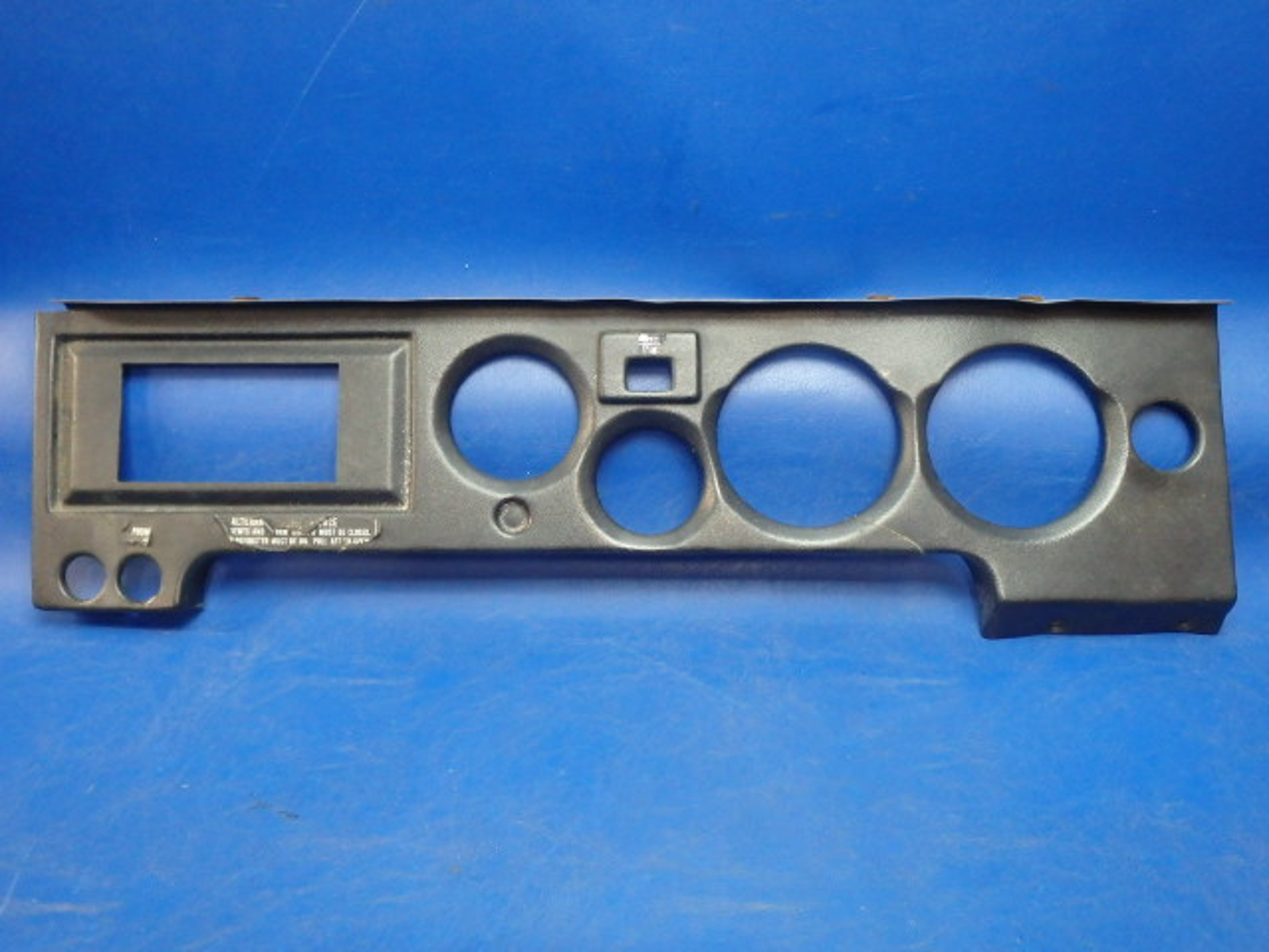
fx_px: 1026
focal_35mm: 28
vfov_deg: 49.7
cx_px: 634
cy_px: 476
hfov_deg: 63.4
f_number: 3.9
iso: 800
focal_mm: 5
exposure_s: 1/30
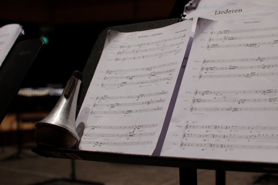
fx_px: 405
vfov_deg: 25.7
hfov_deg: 37.9
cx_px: 139
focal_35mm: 52
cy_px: 92
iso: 400
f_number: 4
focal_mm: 35
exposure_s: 1/60
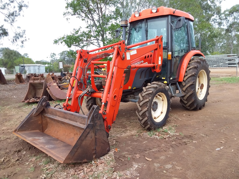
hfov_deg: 63.4
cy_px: 90
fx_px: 193
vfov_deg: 49.8
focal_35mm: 28
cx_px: 120
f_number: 1.9
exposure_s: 1/324
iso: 40
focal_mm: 2.91
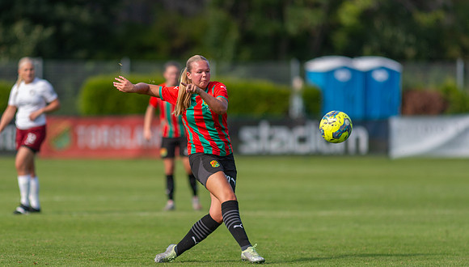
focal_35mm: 412
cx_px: 161
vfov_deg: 3.0
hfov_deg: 5.2
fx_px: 5136
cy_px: 156
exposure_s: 1/2000
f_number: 3.2
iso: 360
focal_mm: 300
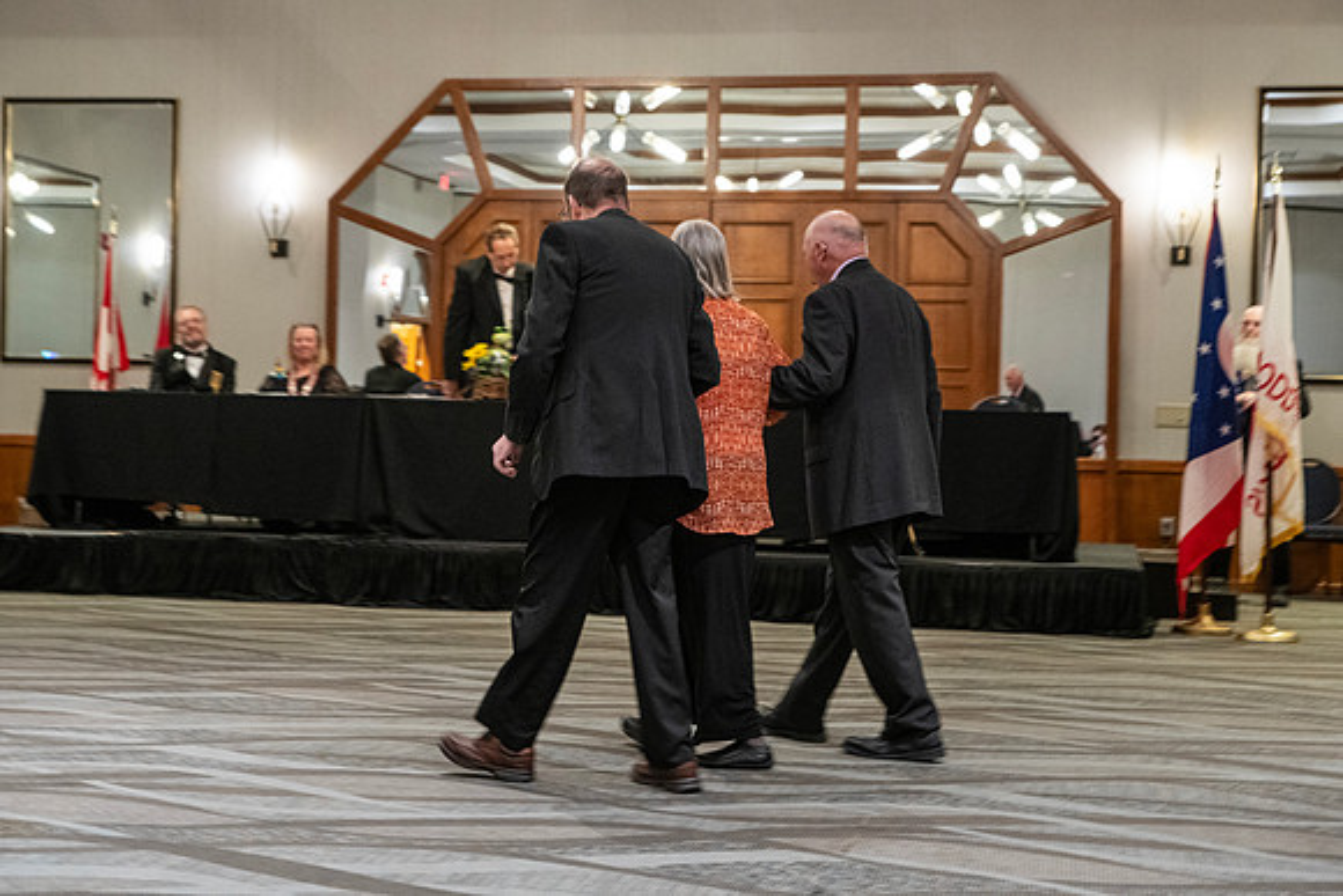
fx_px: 2263
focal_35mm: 61
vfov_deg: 22.4
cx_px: 658
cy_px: 442
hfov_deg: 33.1
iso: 3200
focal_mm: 55
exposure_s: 1/40
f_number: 4
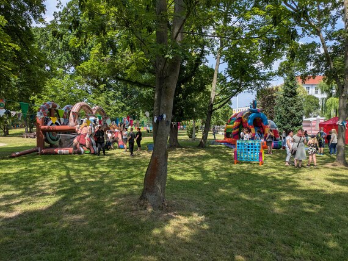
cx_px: 174
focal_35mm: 25
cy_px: 130
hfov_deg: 69.4
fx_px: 251
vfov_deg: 54.9
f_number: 1.89
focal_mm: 5.43
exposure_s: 1/1481
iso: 40
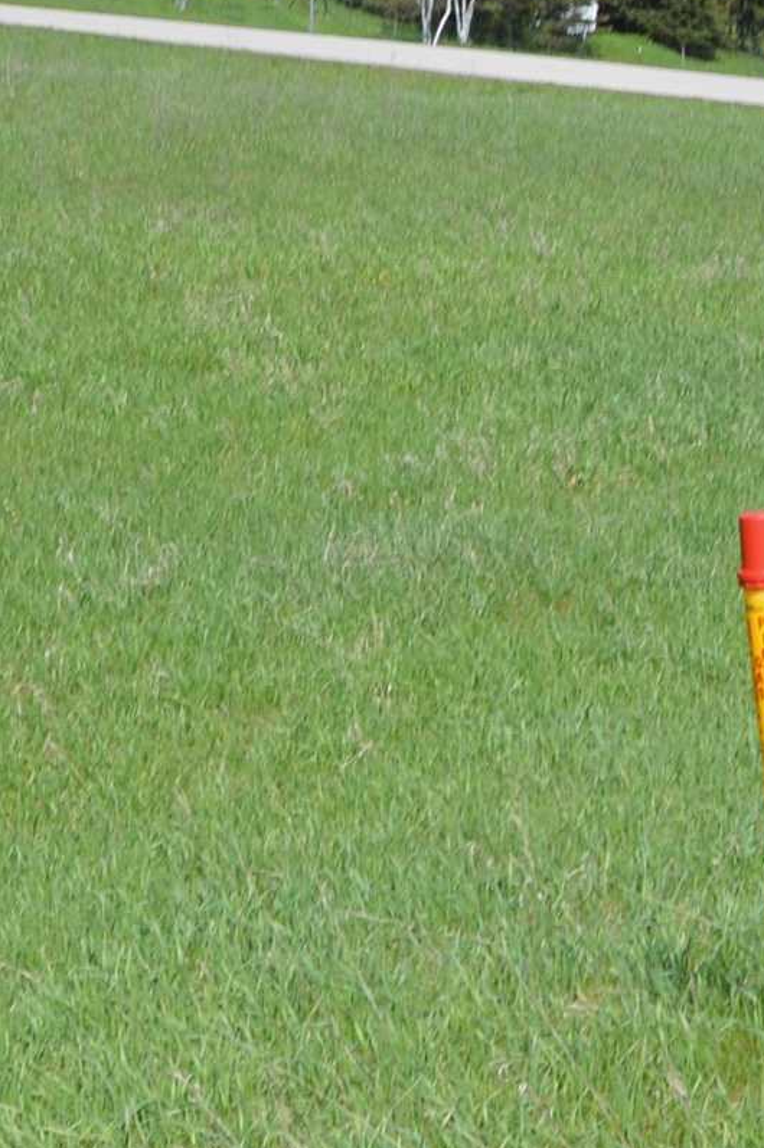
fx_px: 2581
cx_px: 852
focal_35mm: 81
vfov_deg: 24.9
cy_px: 805
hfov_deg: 16.3
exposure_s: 1/200
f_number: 7.1
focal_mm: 14
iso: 100
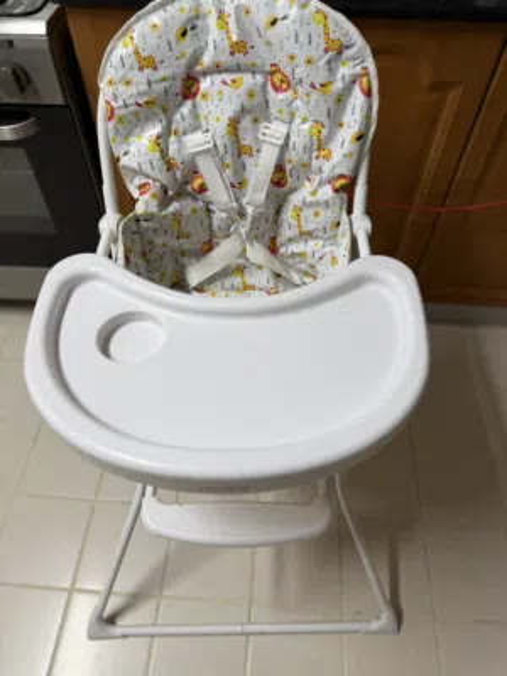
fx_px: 469
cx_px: 254
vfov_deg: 71.6
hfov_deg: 56.8
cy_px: 338
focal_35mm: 24
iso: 100
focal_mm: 6.76
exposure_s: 1/100
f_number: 1.78
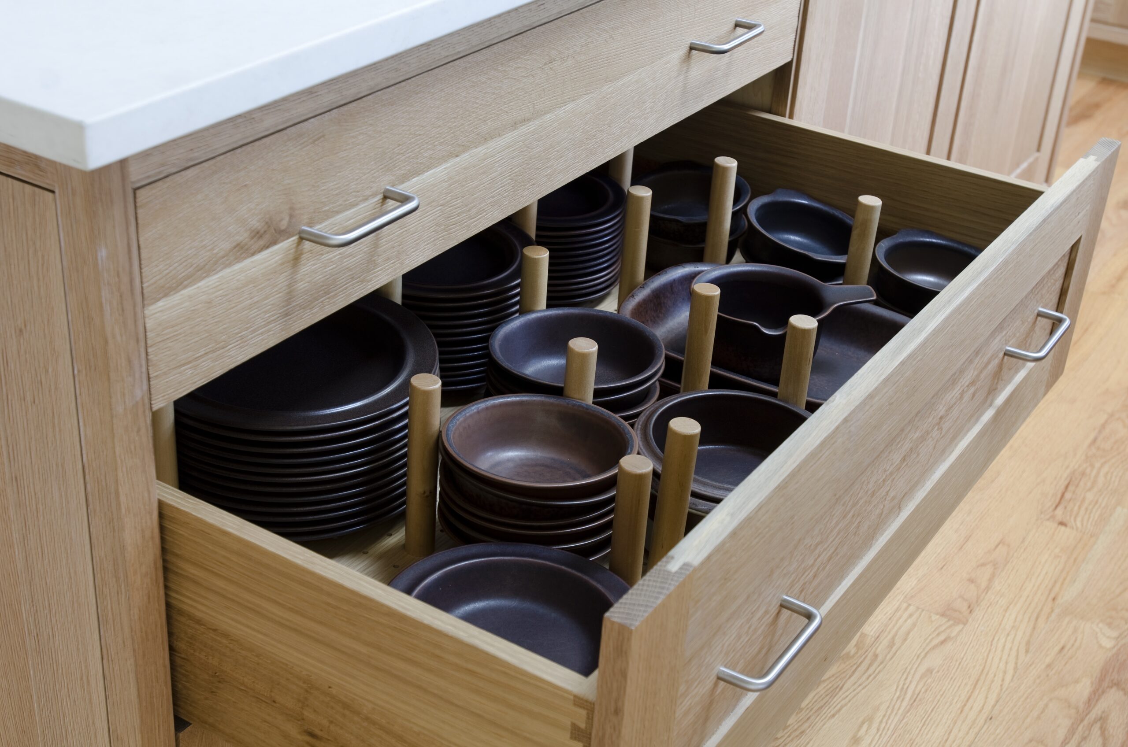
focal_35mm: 52
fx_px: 1642
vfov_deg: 25.6
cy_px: 374
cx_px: 564
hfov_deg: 37.9
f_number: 5.6
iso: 100
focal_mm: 35
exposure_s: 1.3
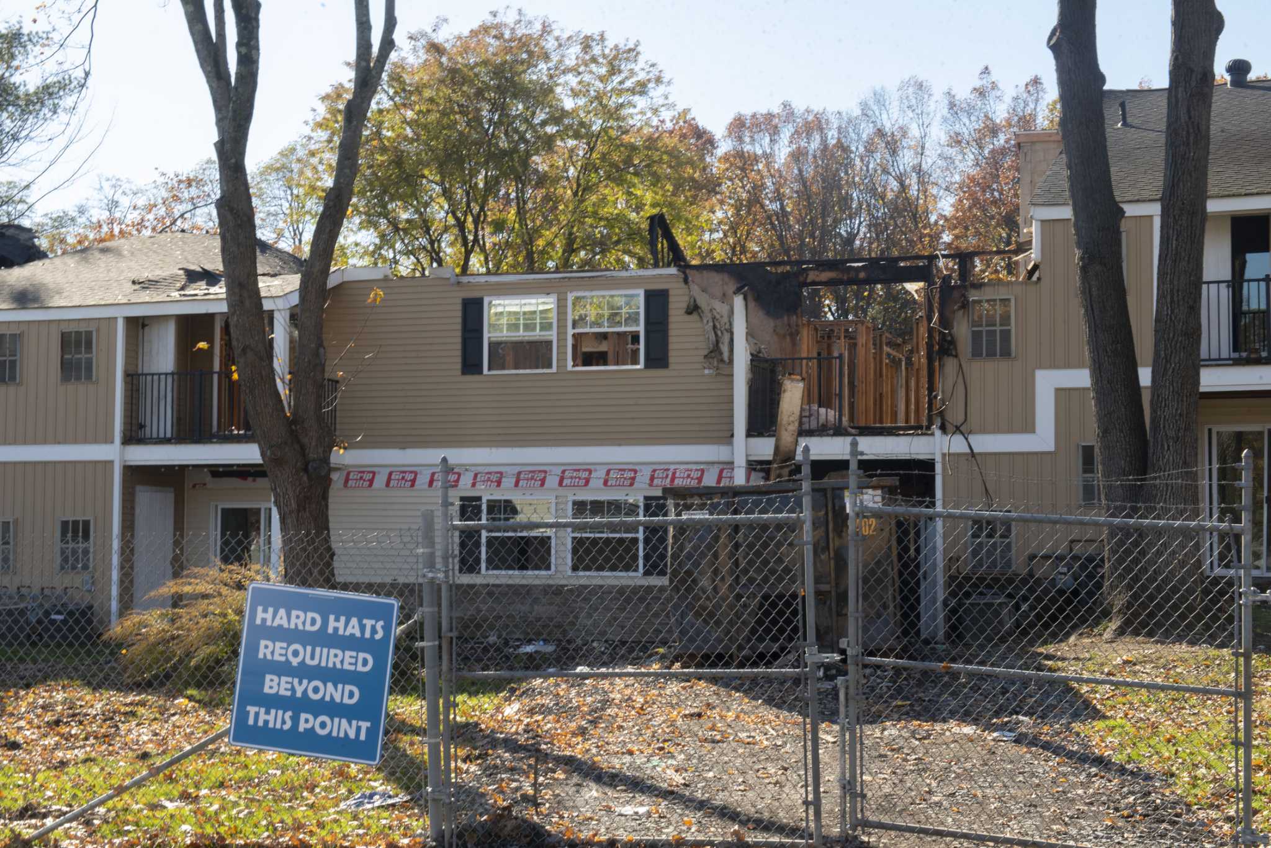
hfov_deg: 36.2
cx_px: 636
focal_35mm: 55
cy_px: 424
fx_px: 1942
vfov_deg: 24.6
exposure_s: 1/60
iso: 500
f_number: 22
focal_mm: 55
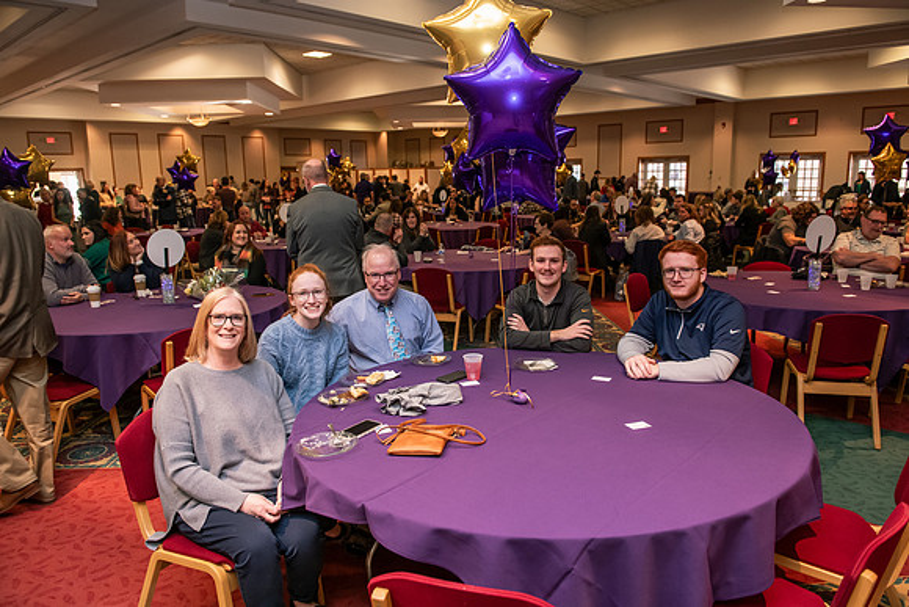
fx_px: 657
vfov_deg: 49.6
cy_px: 304
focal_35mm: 26
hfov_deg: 69.4
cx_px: 454
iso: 2000
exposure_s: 1/160
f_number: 4
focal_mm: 26
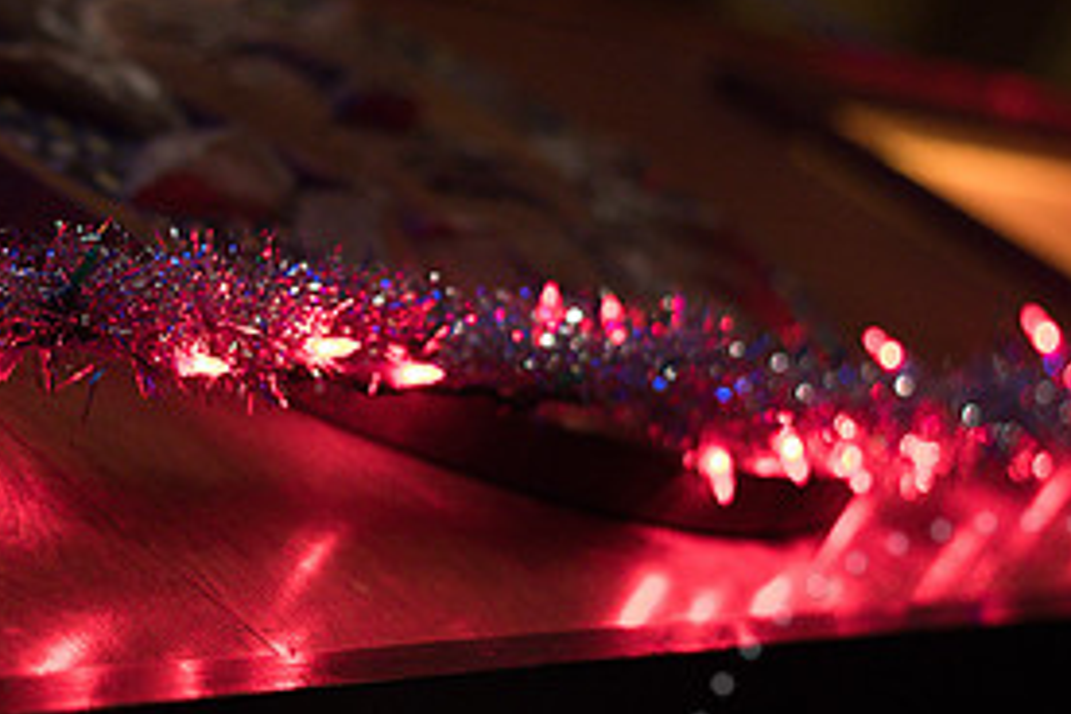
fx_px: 3124
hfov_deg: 19.3
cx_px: 287
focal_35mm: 105
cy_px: 328
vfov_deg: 13.0
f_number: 2.2
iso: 3200
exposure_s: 1/160
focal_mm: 50
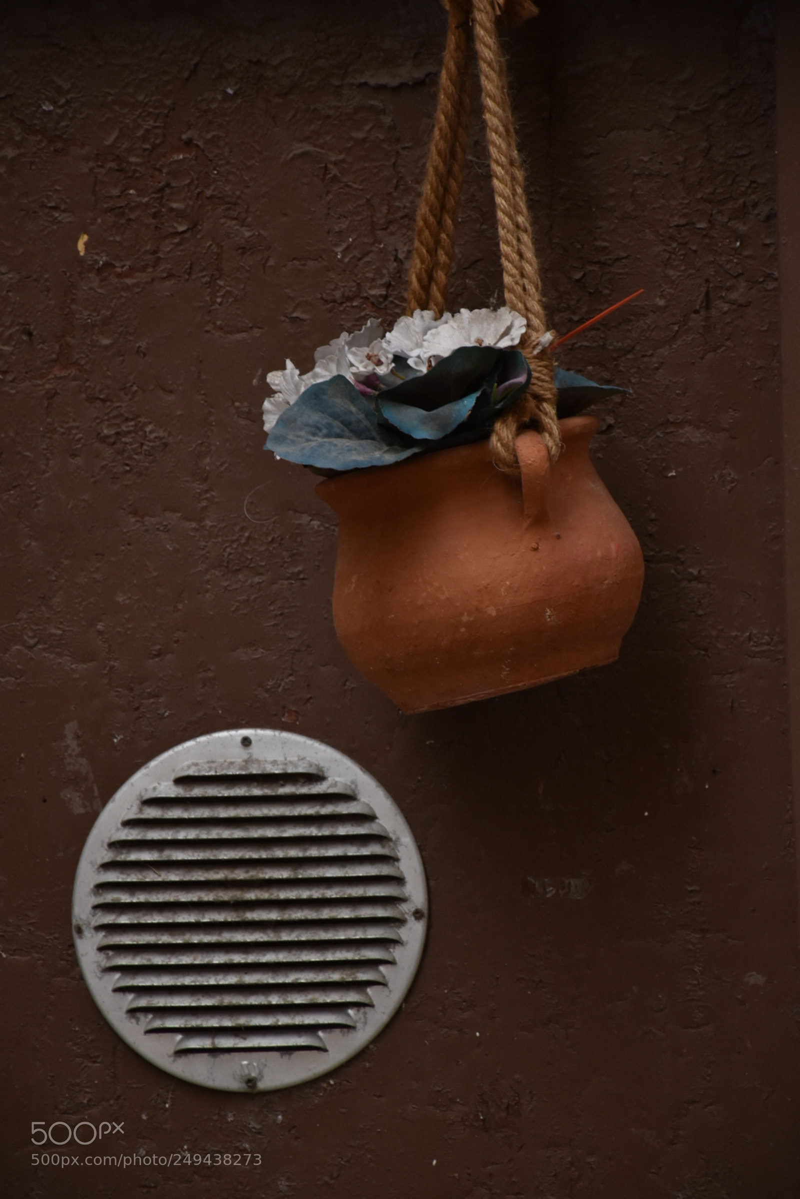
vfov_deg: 9.8
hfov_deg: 6.5
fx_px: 6999
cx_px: 400
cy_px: 600
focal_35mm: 210
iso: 500
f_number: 6.3
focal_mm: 140
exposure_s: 1/125
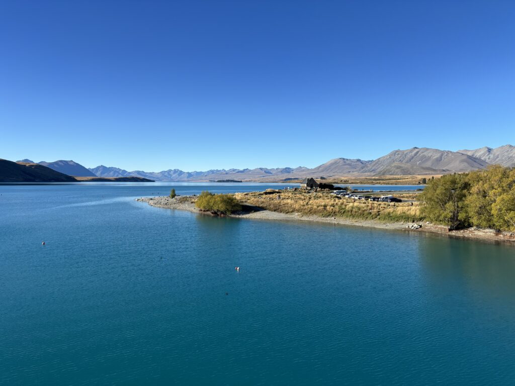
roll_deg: -0.1
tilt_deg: -1.6
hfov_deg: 67.3
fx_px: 387
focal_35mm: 26
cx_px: 258
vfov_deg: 53.1
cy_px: 193
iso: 50
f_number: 1.6
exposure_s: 1/3205
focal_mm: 5.96
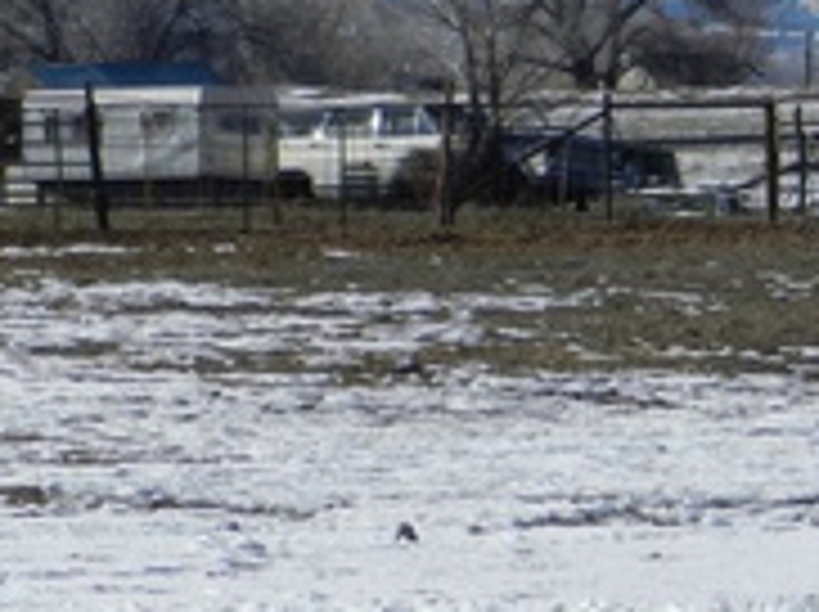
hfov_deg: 3.2
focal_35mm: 619
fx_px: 14626
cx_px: 999
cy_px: -32
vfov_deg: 2.4
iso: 160
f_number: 5.4
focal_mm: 31.2
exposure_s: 1/1500
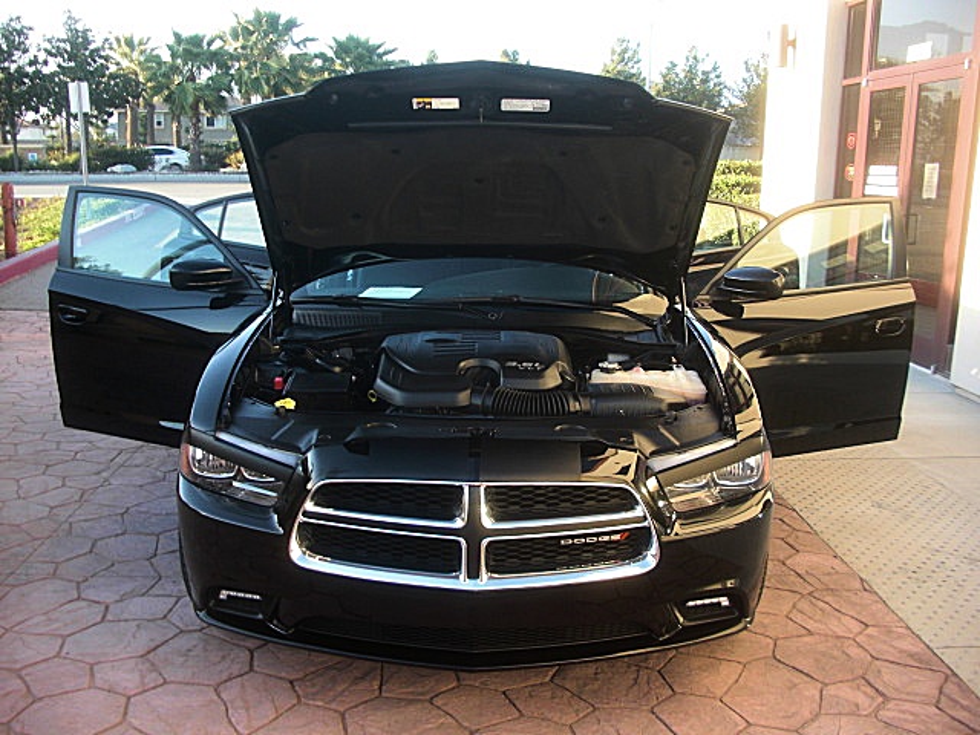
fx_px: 1019
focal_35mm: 36
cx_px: 490
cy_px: 368
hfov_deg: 51.4
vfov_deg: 39.7
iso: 50
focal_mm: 6.3
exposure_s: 1/80
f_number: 2.8
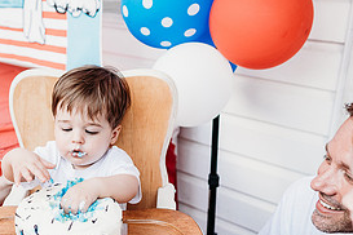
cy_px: 184
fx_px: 500
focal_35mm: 51
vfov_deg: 26.1
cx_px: 97
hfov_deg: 38.1
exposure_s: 1/200
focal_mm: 24
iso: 400
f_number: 2.5
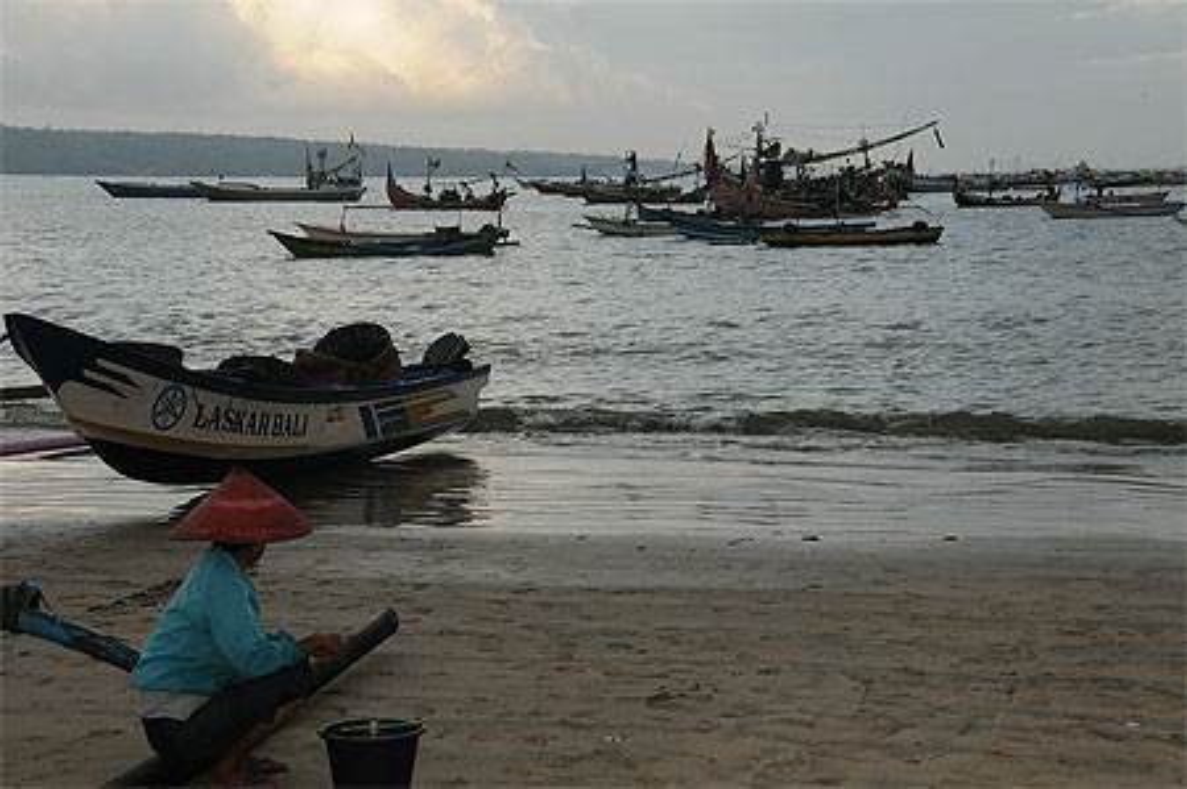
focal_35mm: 66
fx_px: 2174
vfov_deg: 20.6
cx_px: 594
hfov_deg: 30.5
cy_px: 394
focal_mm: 44
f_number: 7.1
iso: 400
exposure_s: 1/250
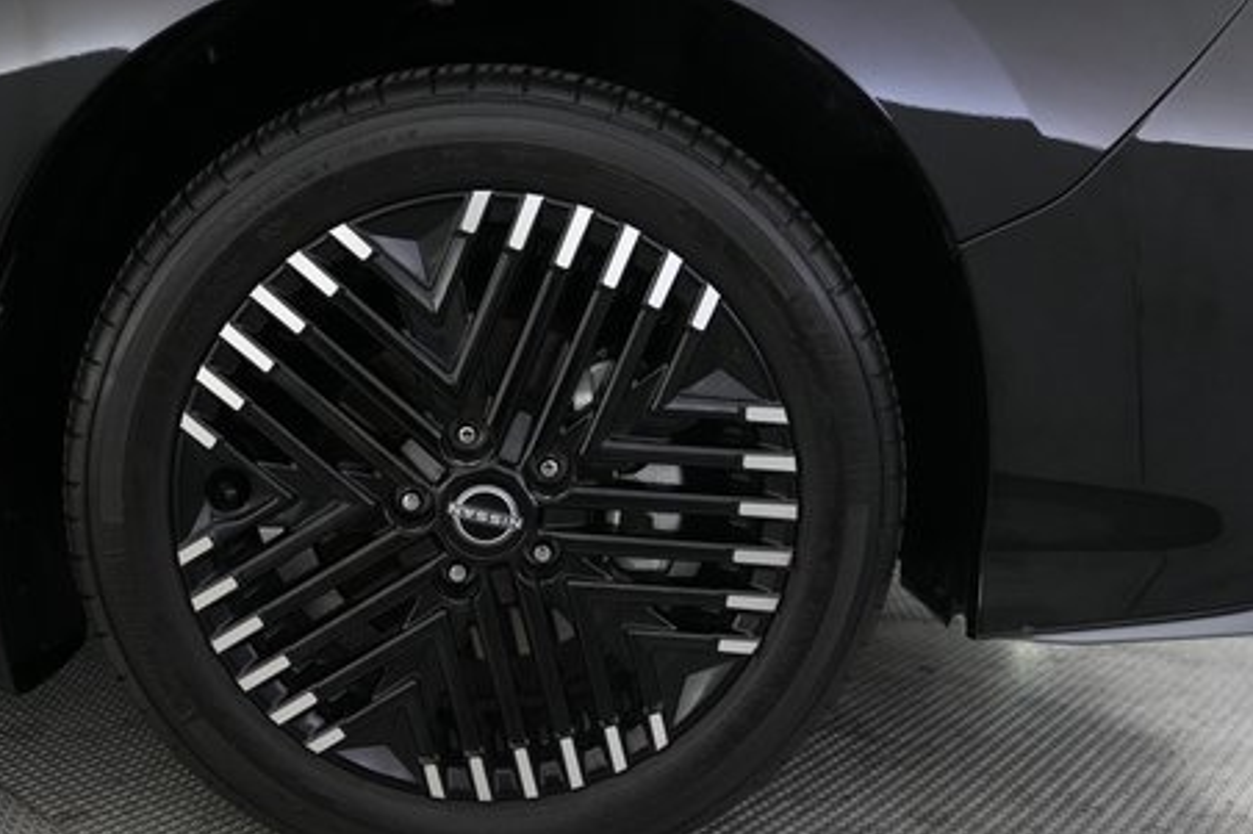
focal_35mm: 34
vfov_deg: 38.7
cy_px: 499
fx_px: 1183
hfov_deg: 55.4
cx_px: 502
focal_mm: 24
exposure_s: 1/160
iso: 5000
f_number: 2.8
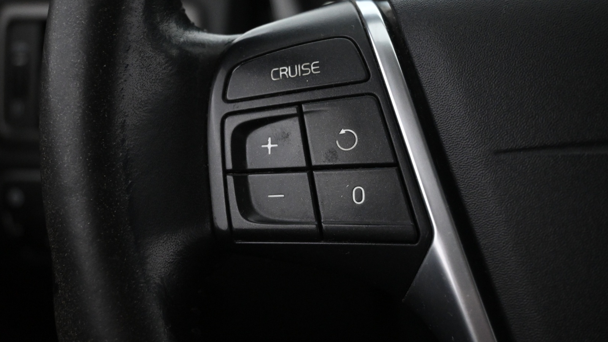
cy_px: 163
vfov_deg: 23.1
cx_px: 303
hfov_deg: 40.0
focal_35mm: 52
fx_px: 835
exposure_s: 1/50
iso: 4000
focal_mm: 32.5
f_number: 5
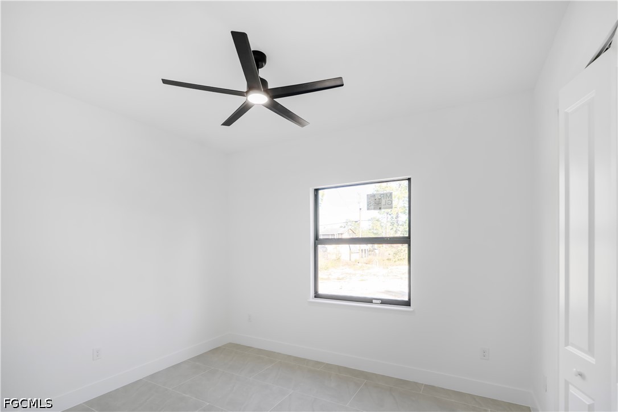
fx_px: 275
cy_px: 206
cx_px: 309
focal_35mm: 16
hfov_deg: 96.7
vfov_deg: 73.7
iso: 160
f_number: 4
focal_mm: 16
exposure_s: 1/160
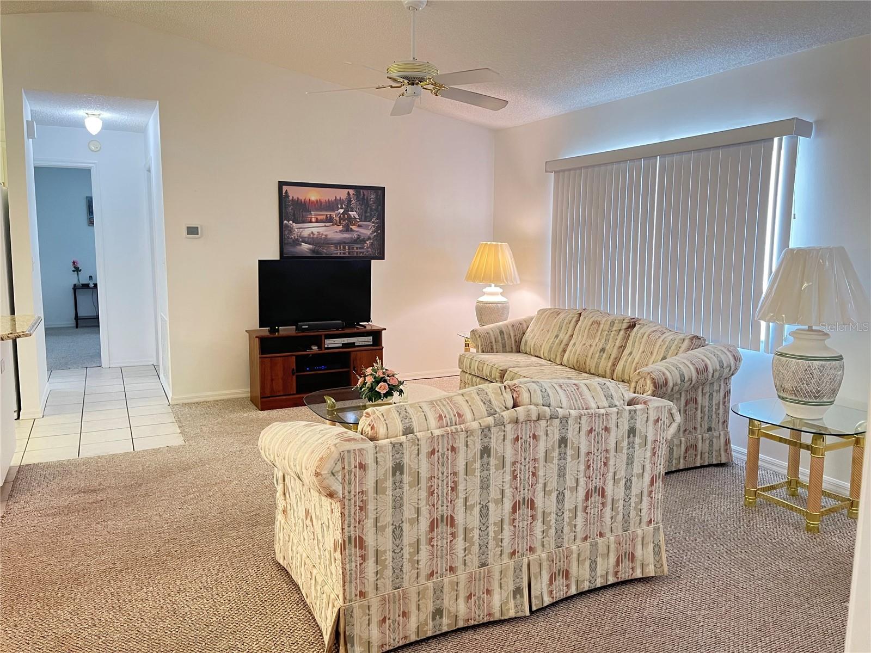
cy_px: 326
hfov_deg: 67.3
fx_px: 654
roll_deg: +0.0
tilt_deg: -7.6
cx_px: 436
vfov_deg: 53.1
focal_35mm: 26
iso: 500
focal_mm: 5.1
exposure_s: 1/60
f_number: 1.6
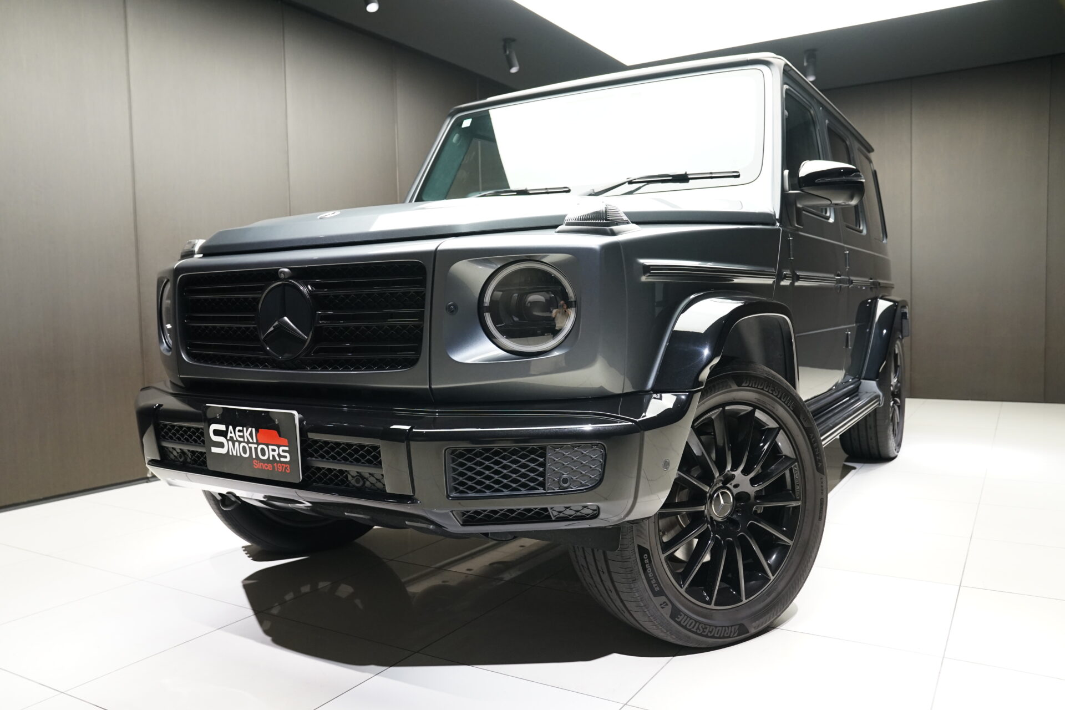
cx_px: 532
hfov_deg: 65.5
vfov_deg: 46.4
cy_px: 355
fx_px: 828
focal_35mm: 28
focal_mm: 28
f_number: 4.5
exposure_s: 1/60
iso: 1250
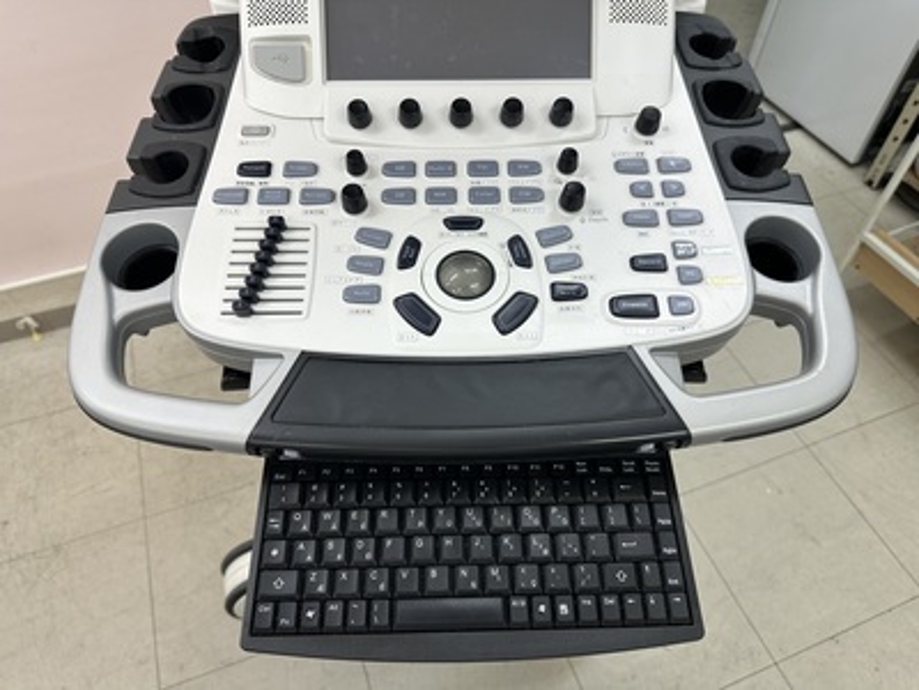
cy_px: 345
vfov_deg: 56.8
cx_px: 460
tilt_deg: -50.1
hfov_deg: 71.6
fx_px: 637
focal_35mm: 24
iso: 64
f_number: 1.78
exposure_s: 1/130
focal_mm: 6.86
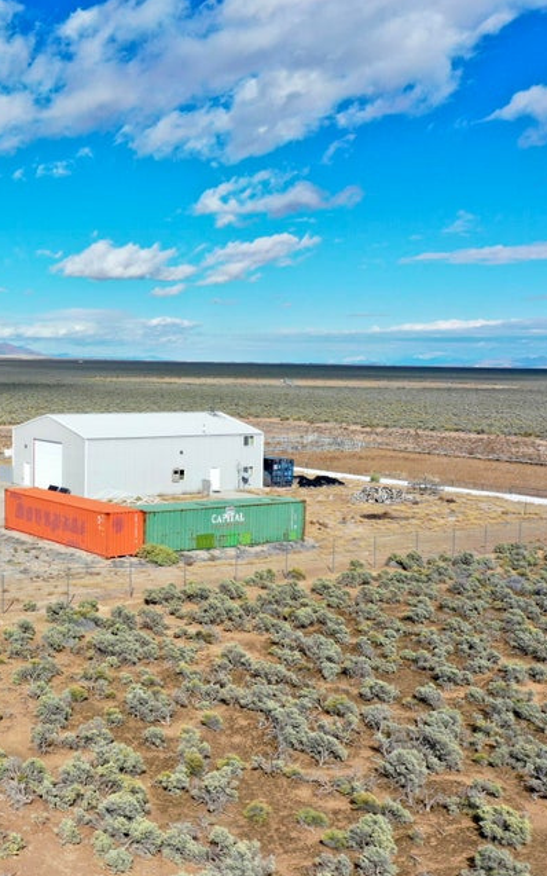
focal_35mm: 43
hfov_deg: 28.6
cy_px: 437
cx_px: 49
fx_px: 1026
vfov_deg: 46.2
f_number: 5.6
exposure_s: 1/500
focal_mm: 10.26
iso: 100
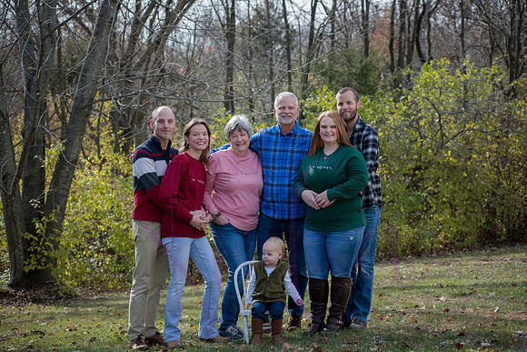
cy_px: 176
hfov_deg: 25.4
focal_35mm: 80
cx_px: 264
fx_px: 1171
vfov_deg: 17.1
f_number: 5
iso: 400
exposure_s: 1/800
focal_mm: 80
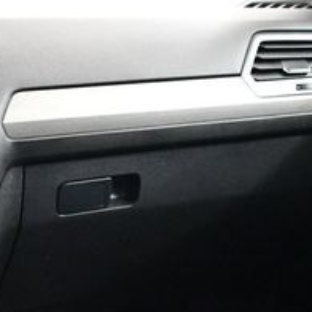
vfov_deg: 17.2
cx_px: 14
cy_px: 252
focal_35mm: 100
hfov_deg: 17.1
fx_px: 1020
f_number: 3.5
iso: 8000
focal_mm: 18
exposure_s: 1/60
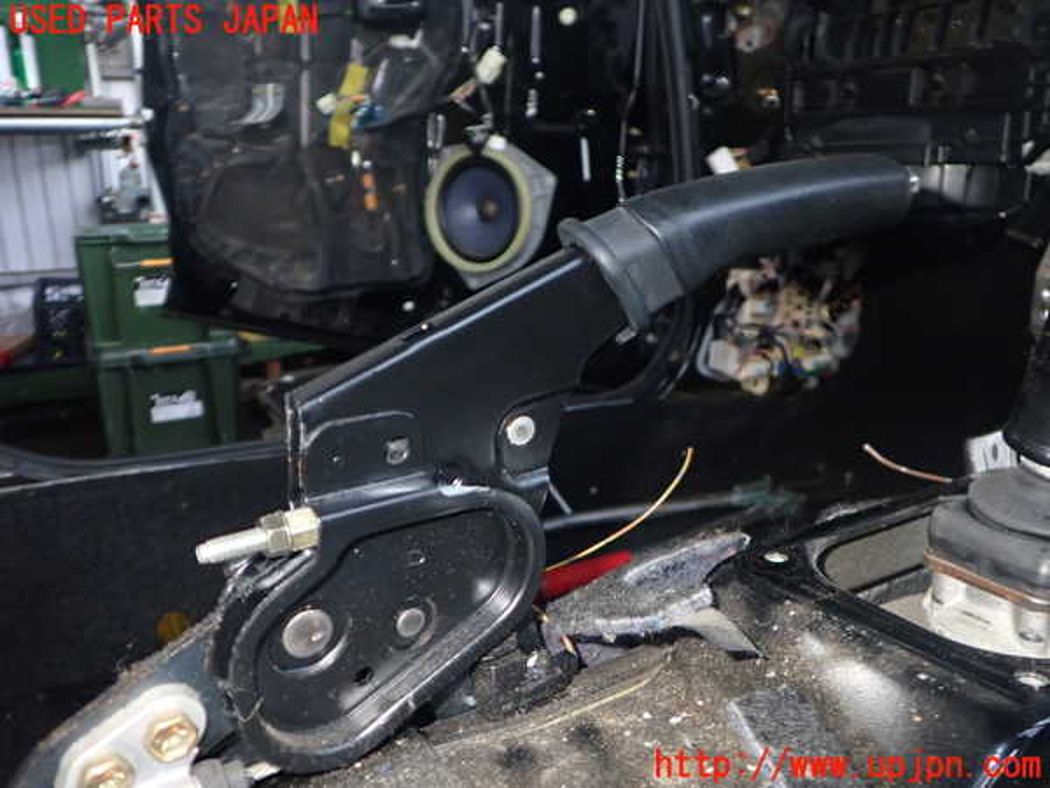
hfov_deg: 60.0
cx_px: 525
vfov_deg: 46.8
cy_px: 394
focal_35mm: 30
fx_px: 910
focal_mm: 5.4
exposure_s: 1/30
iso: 320
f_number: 6.3
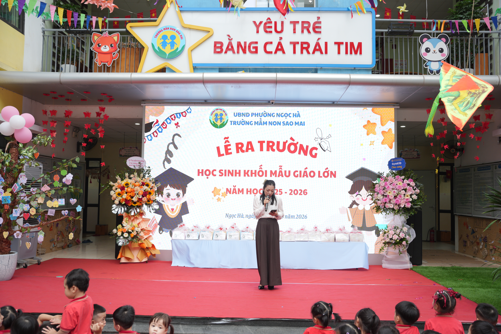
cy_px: 167
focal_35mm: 33
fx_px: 465
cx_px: 250
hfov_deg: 56.6
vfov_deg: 39.5
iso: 250
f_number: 3.5
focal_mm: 33.4
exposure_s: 1/250
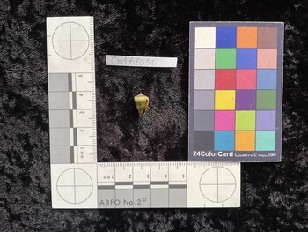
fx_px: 258
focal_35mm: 29
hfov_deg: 61.6
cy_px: 116
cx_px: 154
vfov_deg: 48.3
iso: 125
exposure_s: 1/60
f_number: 1.8
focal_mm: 3
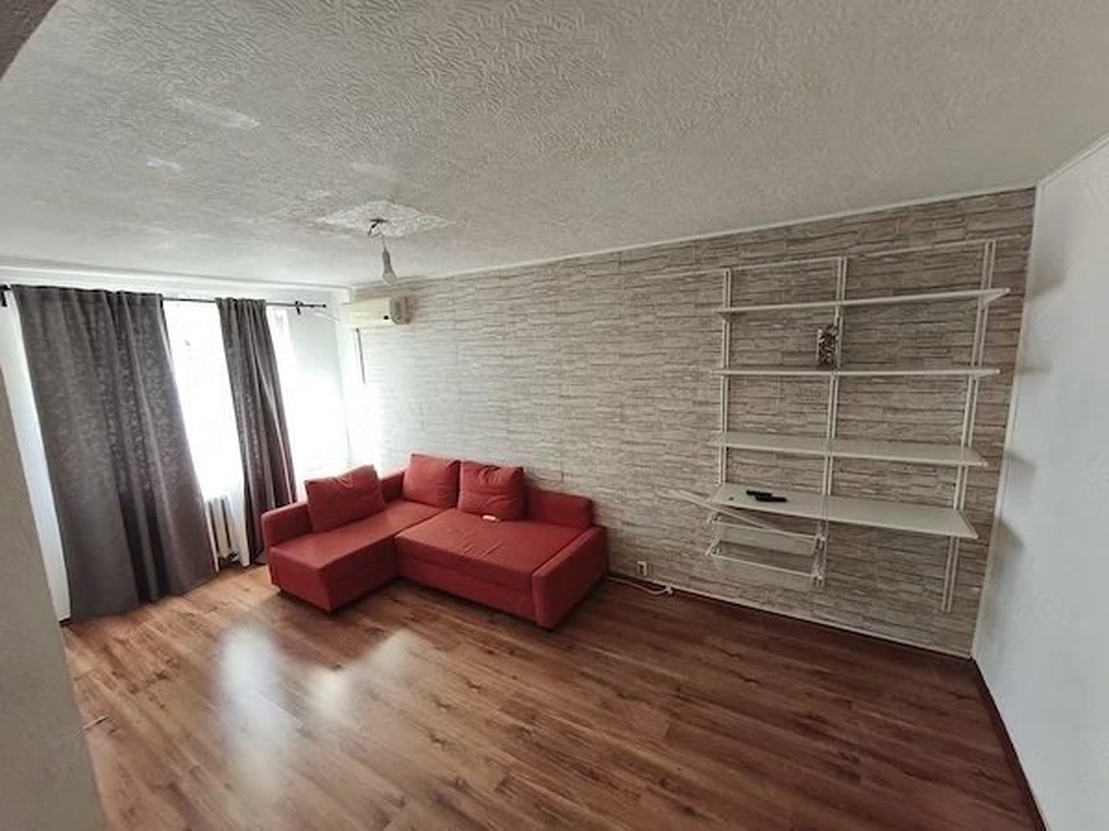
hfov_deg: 98.2
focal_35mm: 15
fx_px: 481
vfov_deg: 81.7
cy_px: 416
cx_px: 554
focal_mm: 1.91
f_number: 2.2
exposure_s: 1/50
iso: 100
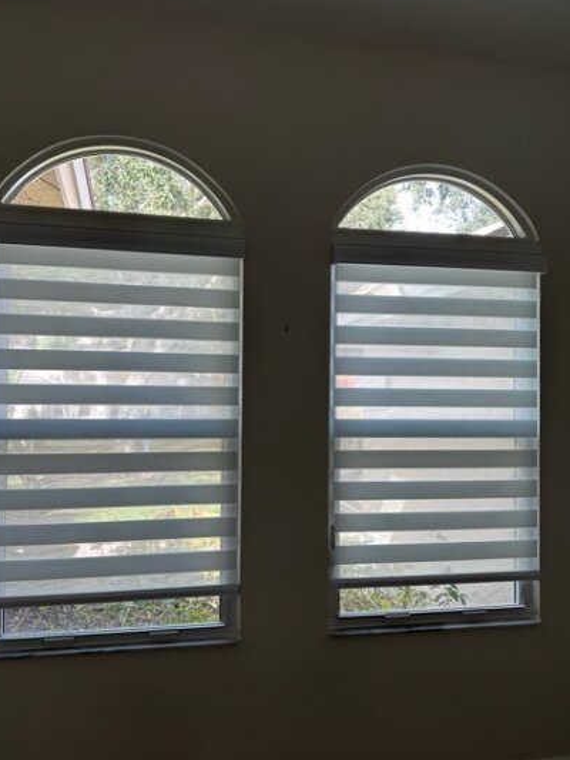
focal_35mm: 27
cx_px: 258
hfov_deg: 51.3
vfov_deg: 65.3
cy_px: 392
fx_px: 593
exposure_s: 1/121
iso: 64
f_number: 1.78
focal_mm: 6.86
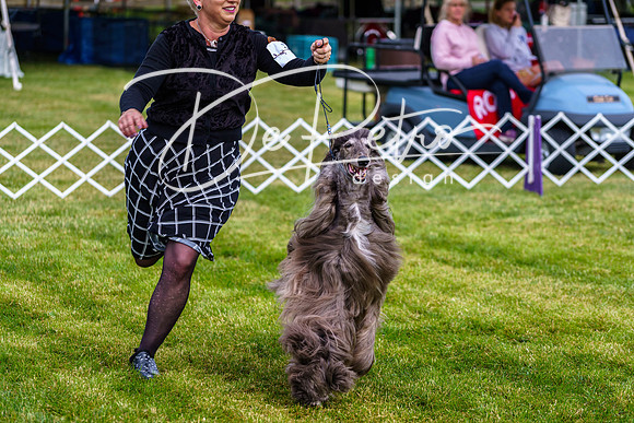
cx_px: 317
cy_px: 212
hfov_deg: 15.6
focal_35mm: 131
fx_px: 2307
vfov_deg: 10.5
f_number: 4
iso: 250
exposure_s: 1/500
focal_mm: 131
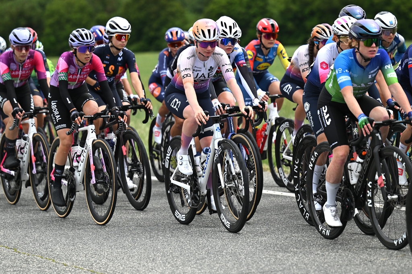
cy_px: 137
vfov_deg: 7.6
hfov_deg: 11.4
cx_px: 206
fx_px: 2059
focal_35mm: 180
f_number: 2.8
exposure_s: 1/13000
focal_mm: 120
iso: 800
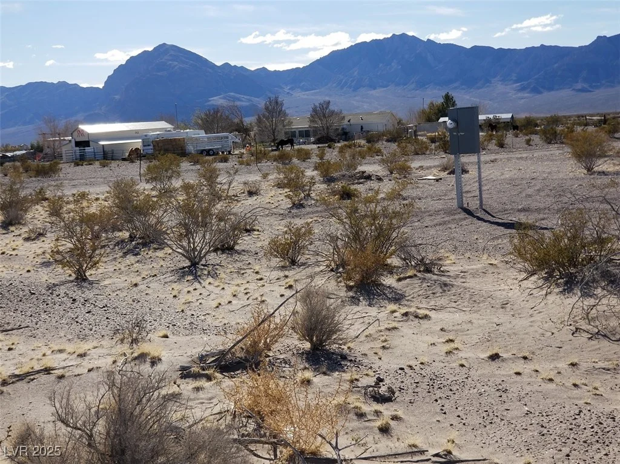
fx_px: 931
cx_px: 310
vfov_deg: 28.0
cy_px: 232
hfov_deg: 36.8
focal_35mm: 52
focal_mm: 6
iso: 25
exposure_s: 1/1121
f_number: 2.4
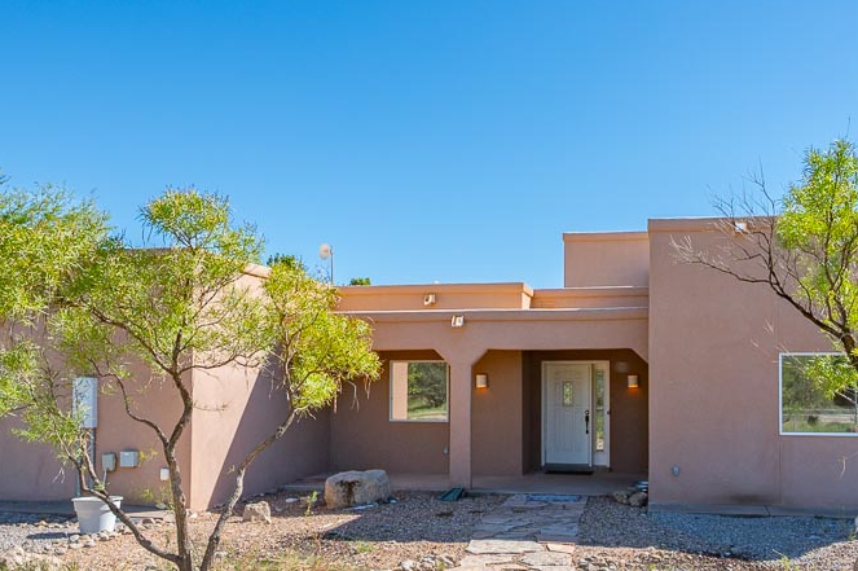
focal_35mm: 34
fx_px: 810
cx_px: 534
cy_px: 364
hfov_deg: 55.2
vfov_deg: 38.5
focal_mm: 15
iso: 280
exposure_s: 1/800
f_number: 8
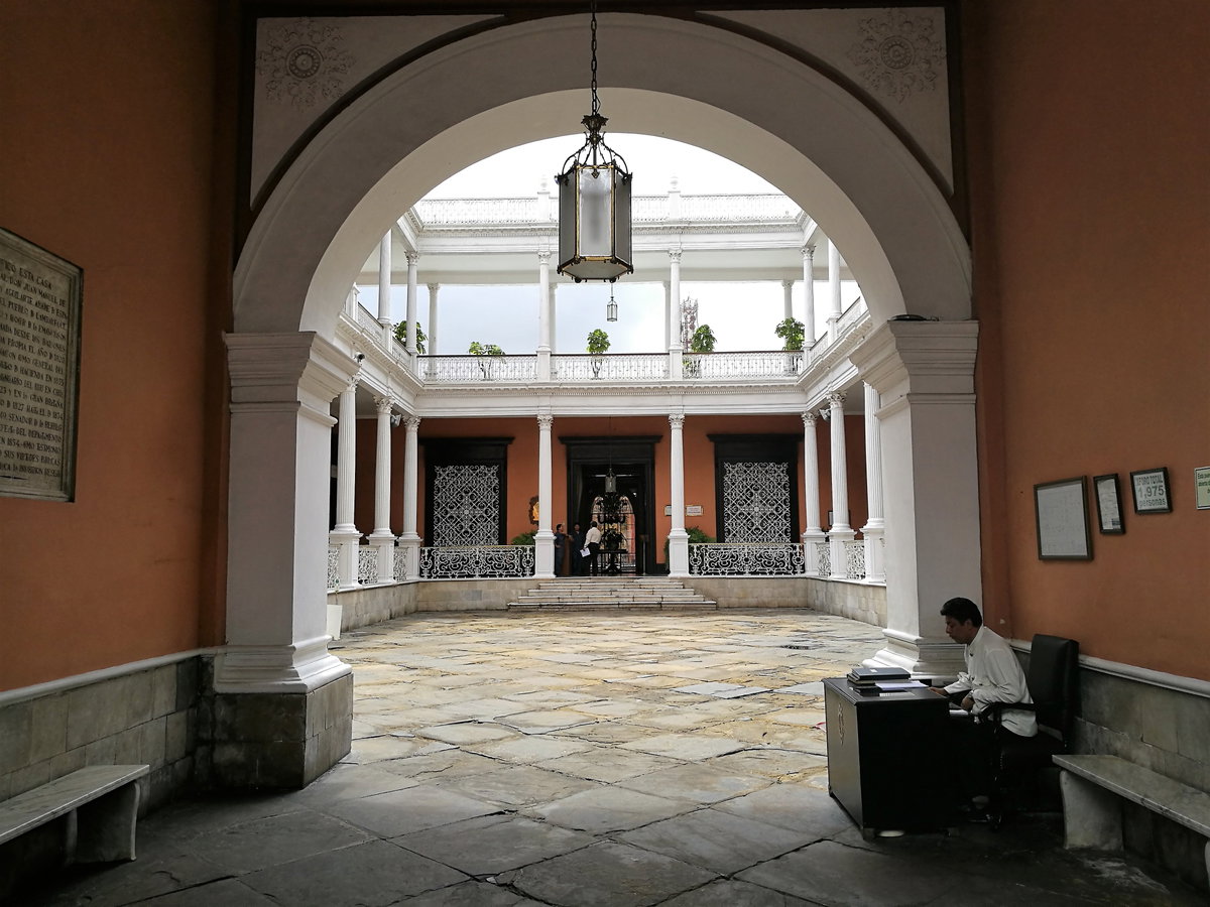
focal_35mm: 27
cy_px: 454
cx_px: 605
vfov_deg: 51.4
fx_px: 944
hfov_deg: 65.3
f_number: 2.2
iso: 50
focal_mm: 4.5
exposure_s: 1/339
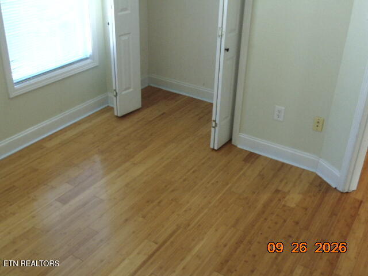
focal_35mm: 39
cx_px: 184
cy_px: 138
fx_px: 415
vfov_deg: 36.8
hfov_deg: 47.9
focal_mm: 6.9
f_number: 3.3
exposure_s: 1/30
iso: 250
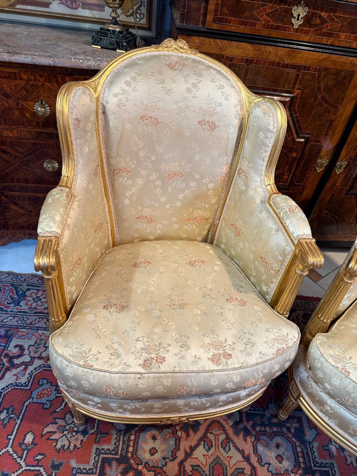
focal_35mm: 24
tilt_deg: -40.8
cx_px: 178
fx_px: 330
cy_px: 238
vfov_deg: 71.6
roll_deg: -8.6
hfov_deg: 56.8
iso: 160
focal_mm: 6.76
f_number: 1.78
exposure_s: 1/50
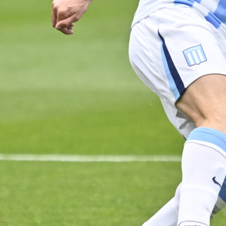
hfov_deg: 2.3
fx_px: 5592
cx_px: 222
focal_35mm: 757
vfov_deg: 2.3
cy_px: 47
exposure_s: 1/4000
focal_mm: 170
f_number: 2.8
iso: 1000
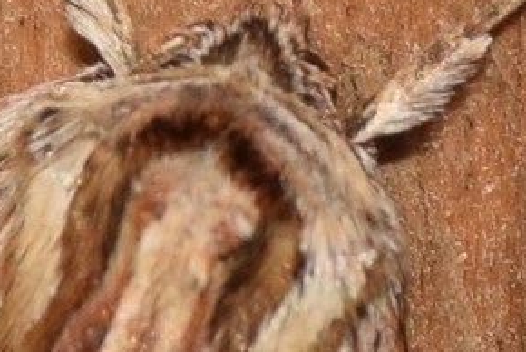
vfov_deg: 2.0
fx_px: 10150
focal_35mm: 694
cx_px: 161
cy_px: 506
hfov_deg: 3.0
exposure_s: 1/160
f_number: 10
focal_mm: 140
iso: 125
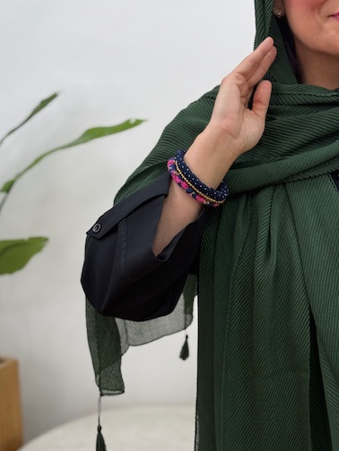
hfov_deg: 24.0
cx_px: 200
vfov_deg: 31.5
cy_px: 285
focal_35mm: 61
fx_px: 797
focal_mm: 6.76
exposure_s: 1/299
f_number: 1.78
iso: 64
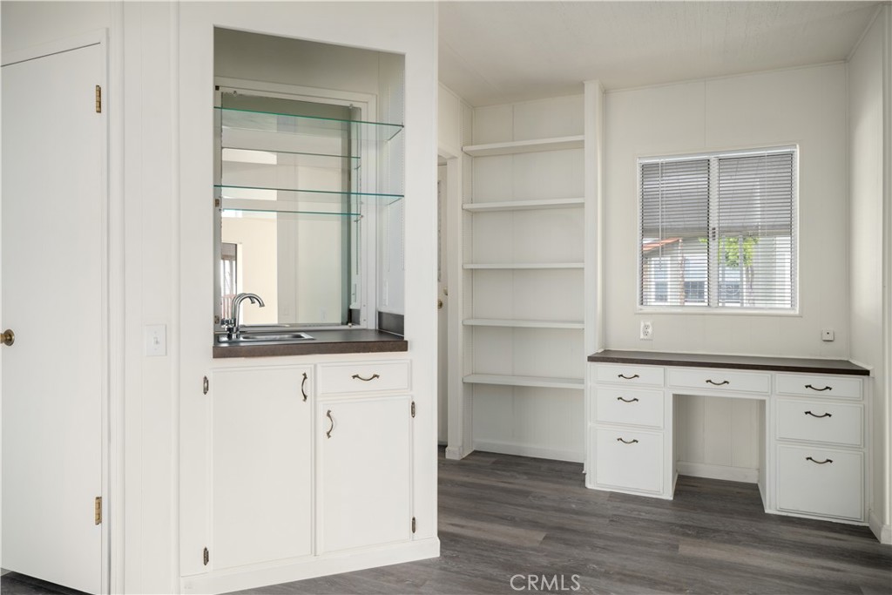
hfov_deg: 78.6
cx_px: 446
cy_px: 298
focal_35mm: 22
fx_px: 545
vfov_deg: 57.2
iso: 200
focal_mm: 22
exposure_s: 1.3
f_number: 6.3
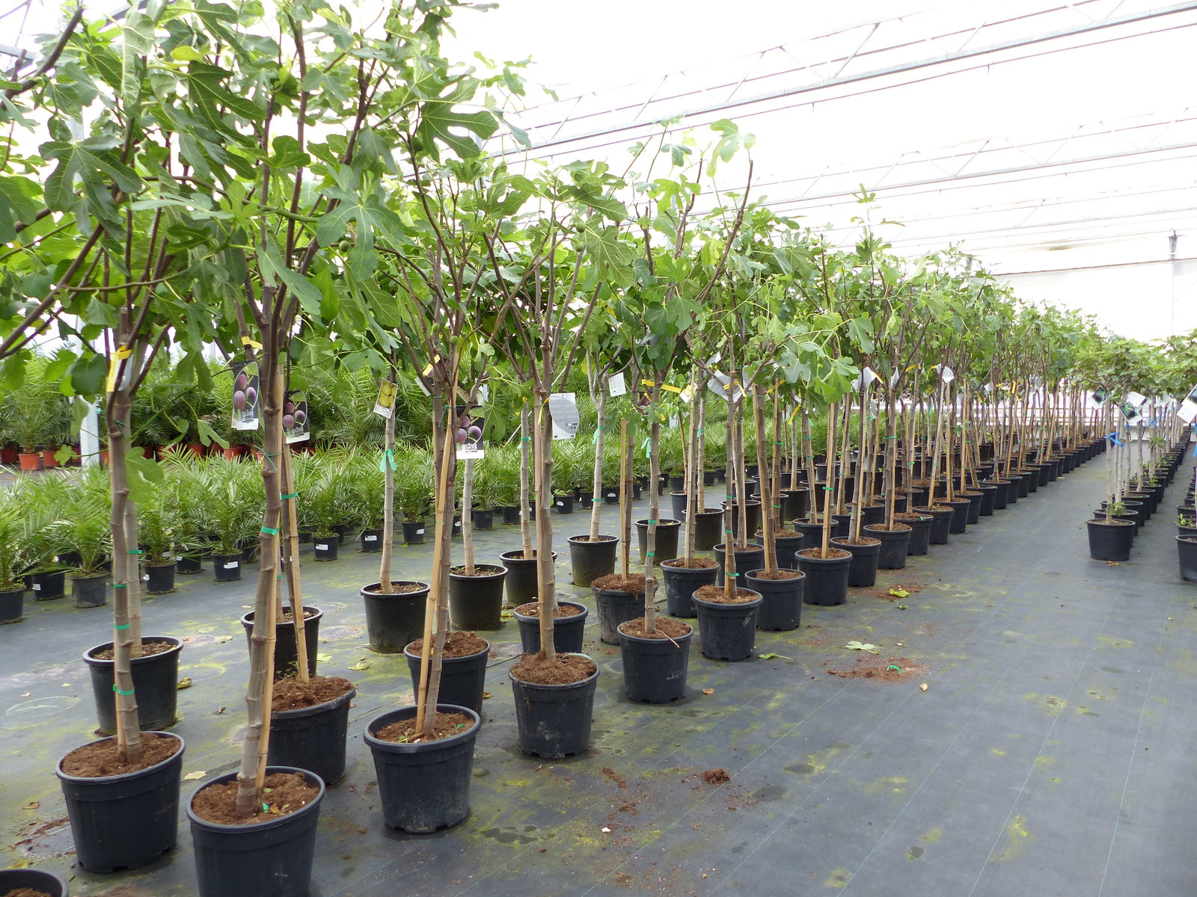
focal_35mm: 25
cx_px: 598
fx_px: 864
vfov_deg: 54.9
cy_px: 448
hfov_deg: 69.4
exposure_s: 1/60
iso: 100
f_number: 2.8
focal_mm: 4.5
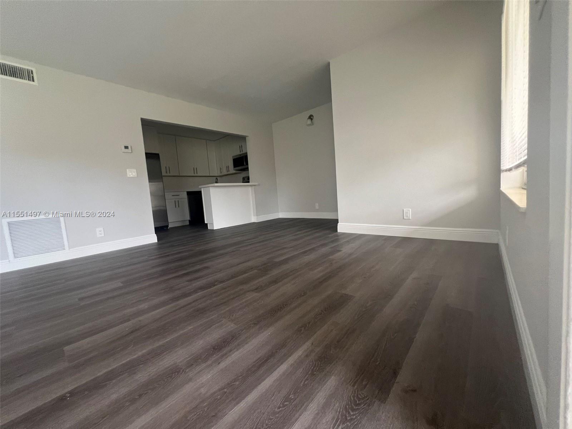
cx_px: 286
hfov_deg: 106.2
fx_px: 215
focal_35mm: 13
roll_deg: +4.1
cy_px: 214
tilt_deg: -5.7
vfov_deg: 89.9
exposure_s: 1/97
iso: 250
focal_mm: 1.57
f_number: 1.8
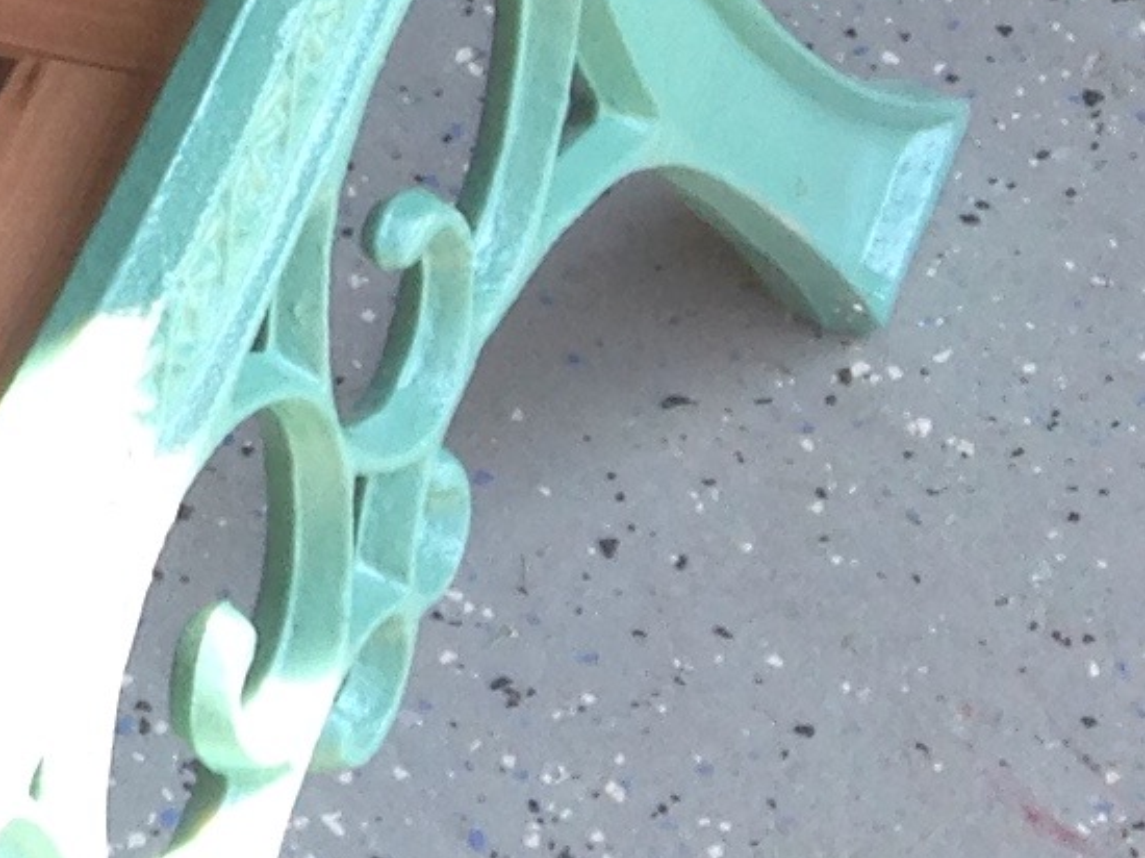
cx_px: -1911
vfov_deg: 7.4
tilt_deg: -38.0
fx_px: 6480
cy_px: -581
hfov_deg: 8.8
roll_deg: +33.3
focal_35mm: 196
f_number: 2.4
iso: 50
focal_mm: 4.12
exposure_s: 1/157
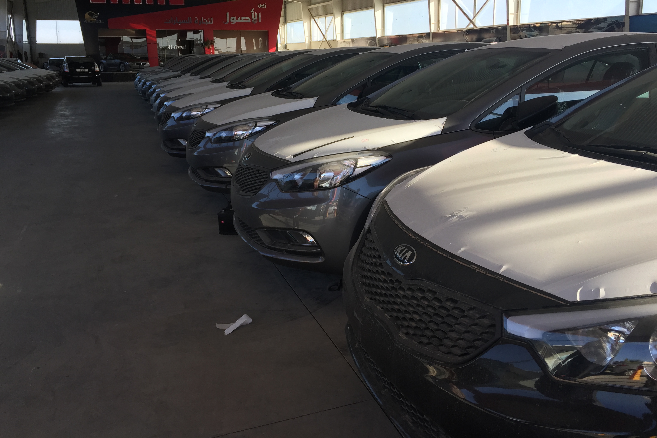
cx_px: 334
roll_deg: +1.6
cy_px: 185
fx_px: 566
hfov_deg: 60.3
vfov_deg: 42.2
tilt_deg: -12.0
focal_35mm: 31
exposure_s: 1/377
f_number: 2.2
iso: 32
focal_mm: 4.15
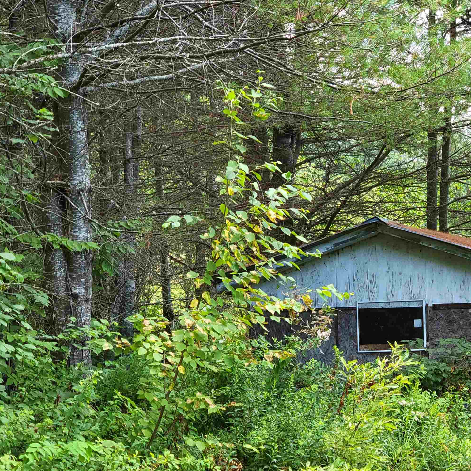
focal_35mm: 98
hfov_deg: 17.6
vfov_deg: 17.7
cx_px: 353
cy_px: 253
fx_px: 1509
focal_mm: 9
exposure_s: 1/60
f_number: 2.4
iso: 50
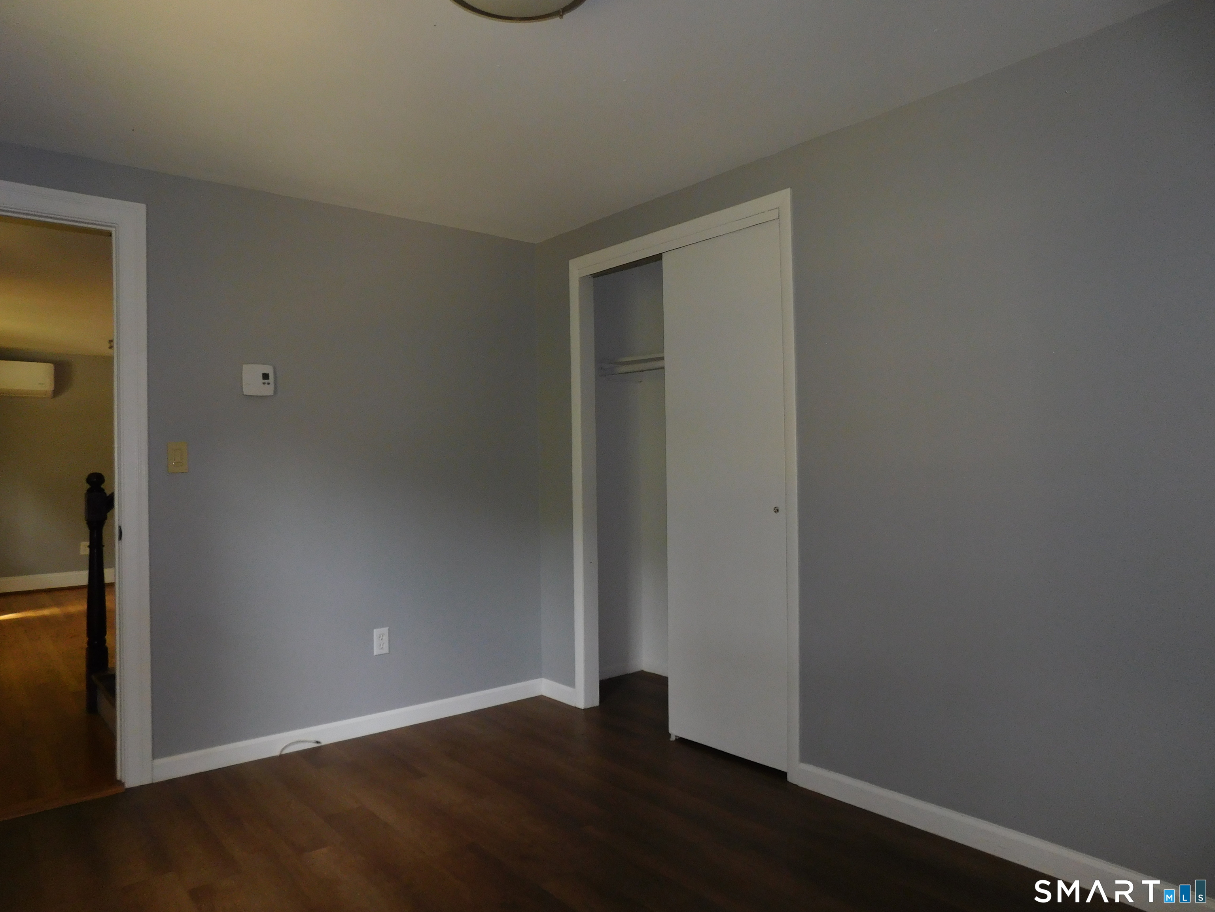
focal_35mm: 23
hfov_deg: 73.9
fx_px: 807
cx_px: 608
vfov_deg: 58.9
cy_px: 456
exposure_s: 1/30
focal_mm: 4
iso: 200
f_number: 3
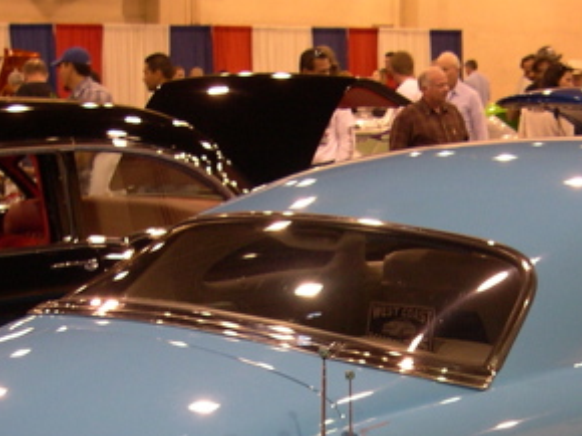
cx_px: 446
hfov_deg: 18.6
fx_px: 1764
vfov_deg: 13.8
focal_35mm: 105
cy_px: 474
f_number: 2.8
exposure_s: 1/30.6
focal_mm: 8
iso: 100
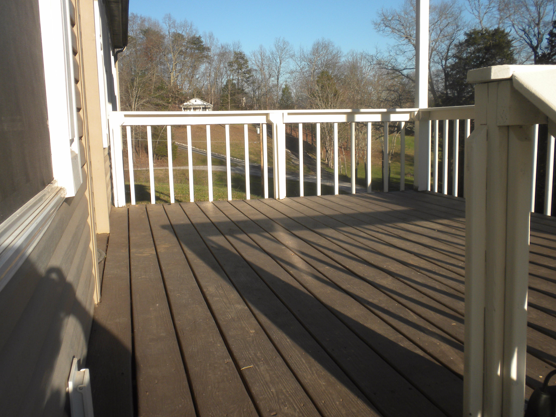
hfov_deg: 49.0
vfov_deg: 37.7
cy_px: 208
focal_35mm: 38
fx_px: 610
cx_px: 274
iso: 64
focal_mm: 6.6
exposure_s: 1/96
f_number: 10
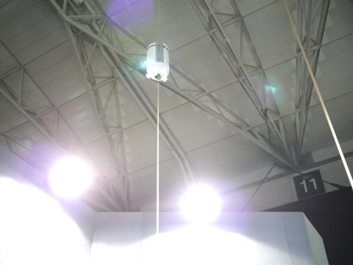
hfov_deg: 45.7
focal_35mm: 41
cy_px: 134
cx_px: 173
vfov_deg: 35.2
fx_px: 419
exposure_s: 1/80
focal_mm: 20
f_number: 1.7
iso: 1600
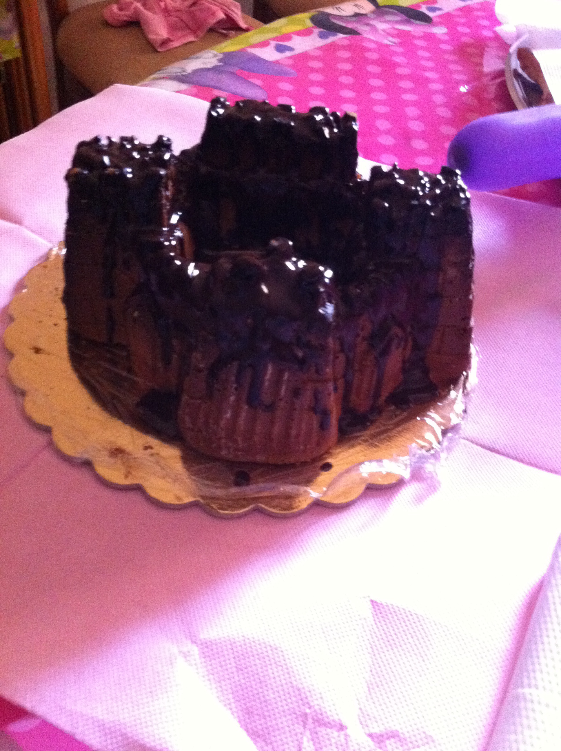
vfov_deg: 52.7
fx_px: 758
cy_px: 376
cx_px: 280
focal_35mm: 35
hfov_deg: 40.6
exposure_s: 1/15
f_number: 2.8
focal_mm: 3.85
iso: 800
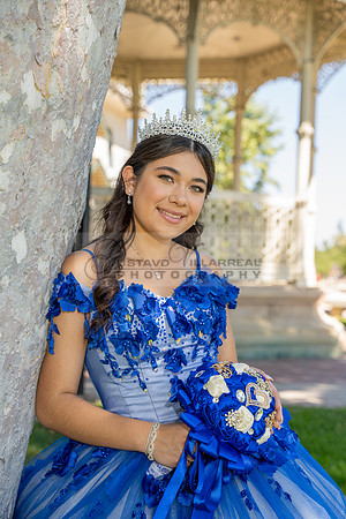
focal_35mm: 59
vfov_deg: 34.0
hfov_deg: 23.1
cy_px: 260
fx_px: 848
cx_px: 173
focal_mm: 58.8
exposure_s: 1/200
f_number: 4.5
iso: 125
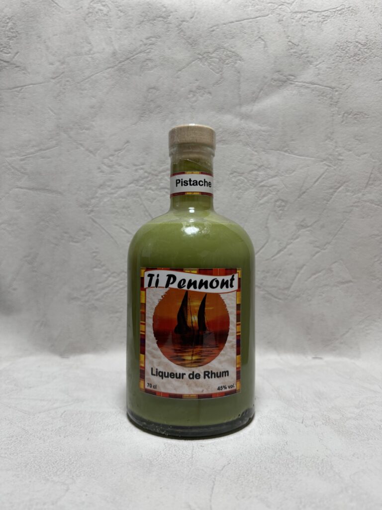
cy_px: 255
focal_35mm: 24
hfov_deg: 56.8
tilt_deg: -0.5
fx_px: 353
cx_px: 191
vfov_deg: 71.6
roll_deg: -0.2
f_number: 1.78
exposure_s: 1/100
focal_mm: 6.76
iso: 160
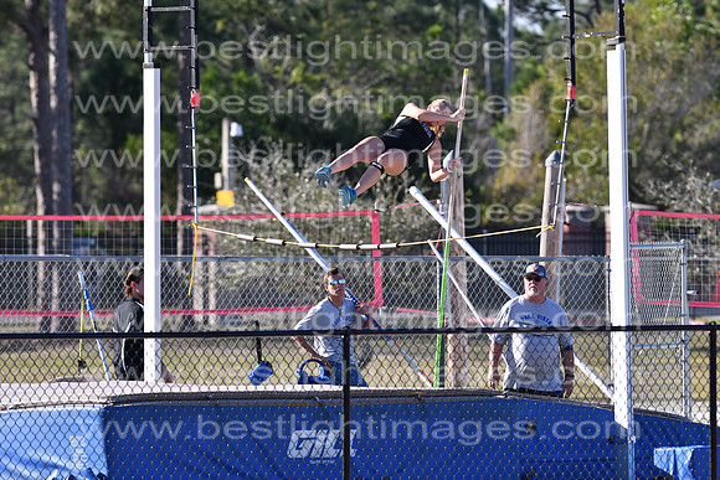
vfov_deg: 3.1
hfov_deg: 4.6
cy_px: 240
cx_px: 360
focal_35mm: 450
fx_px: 9002
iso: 400
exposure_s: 1/1600
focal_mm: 300
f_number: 5.6
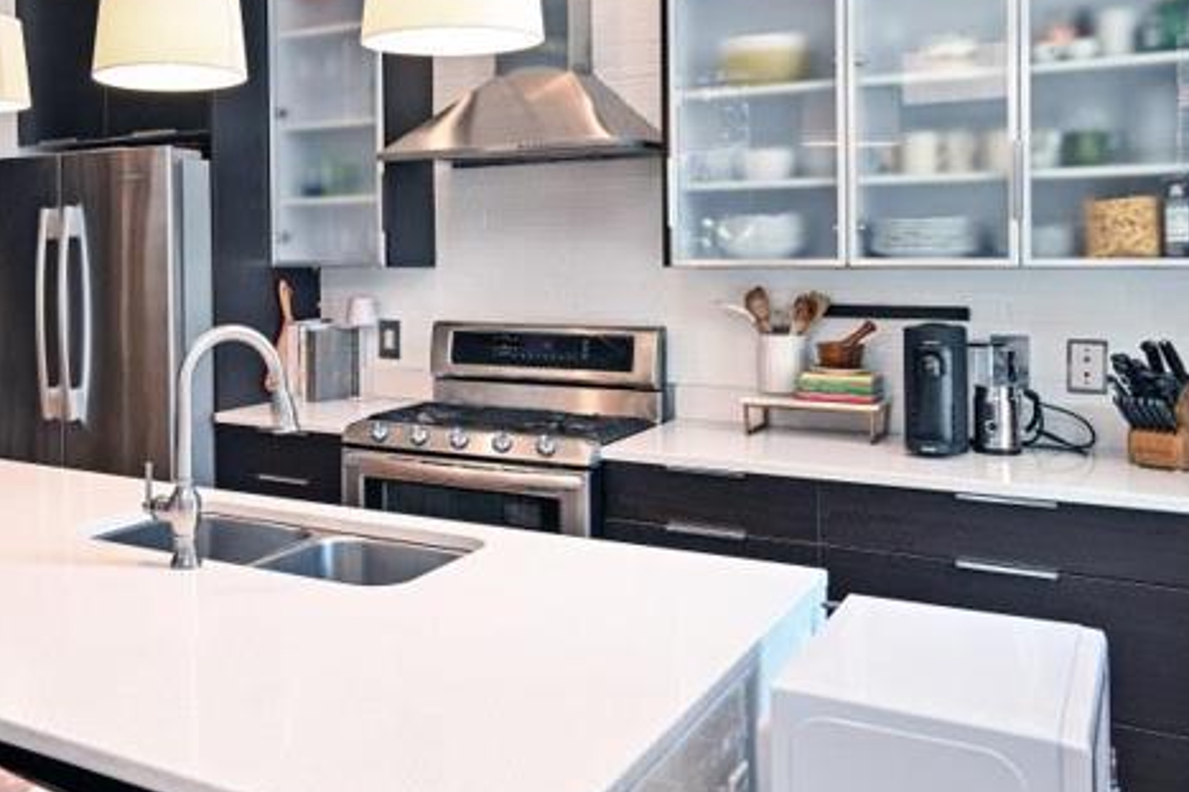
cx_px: 260
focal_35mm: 36
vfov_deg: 36.4
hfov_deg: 50.3
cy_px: 250
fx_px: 1189
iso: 280
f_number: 4
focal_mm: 14
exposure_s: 1/60
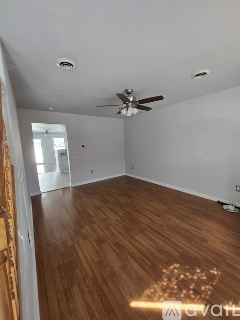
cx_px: 120
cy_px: 160
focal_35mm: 13
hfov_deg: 89.9
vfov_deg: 106.2
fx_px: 120
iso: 200
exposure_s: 1/60
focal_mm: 1.7
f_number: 2.2
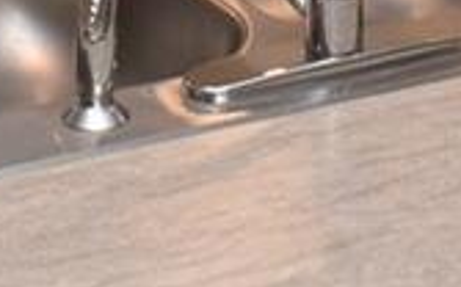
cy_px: -575
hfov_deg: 12.4
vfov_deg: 6.9
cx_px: 312
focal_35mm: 169
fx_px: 2121
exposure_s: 1/60
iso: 400
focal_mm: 18
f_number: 5.6
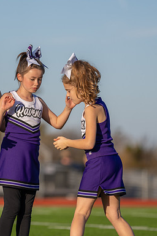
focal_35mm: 314
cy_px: 118
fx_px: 2058
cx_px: 24
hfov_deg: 4.4
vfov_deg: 6.6
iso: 100
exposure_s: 1/1600
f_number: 2.8
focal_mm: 200
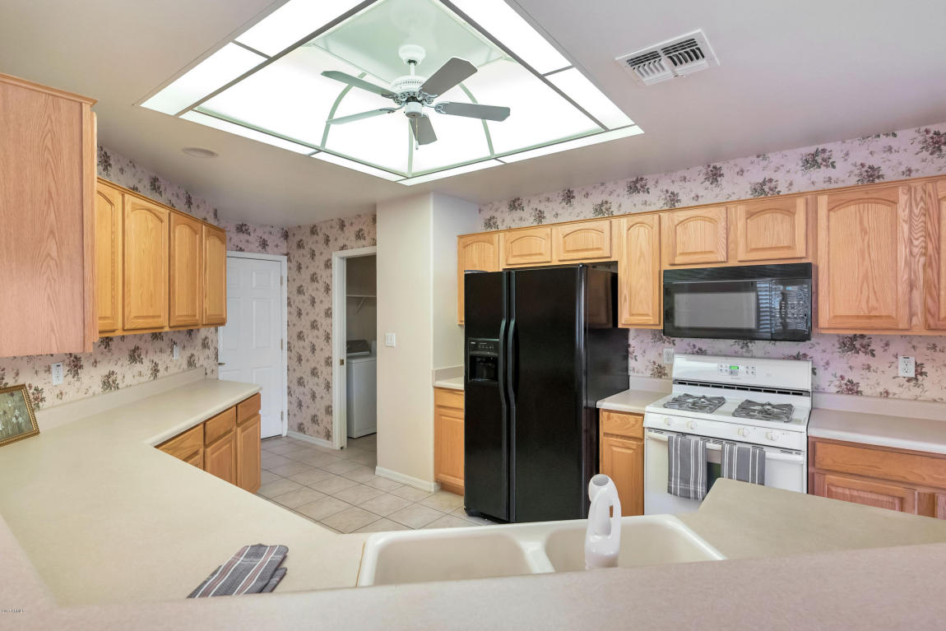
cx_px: 473
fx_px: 447
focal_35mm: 17
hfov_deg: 93.3
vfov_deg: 70.5
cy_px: 316
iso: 2500
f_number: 5.6
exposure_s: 1/60
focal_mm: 17
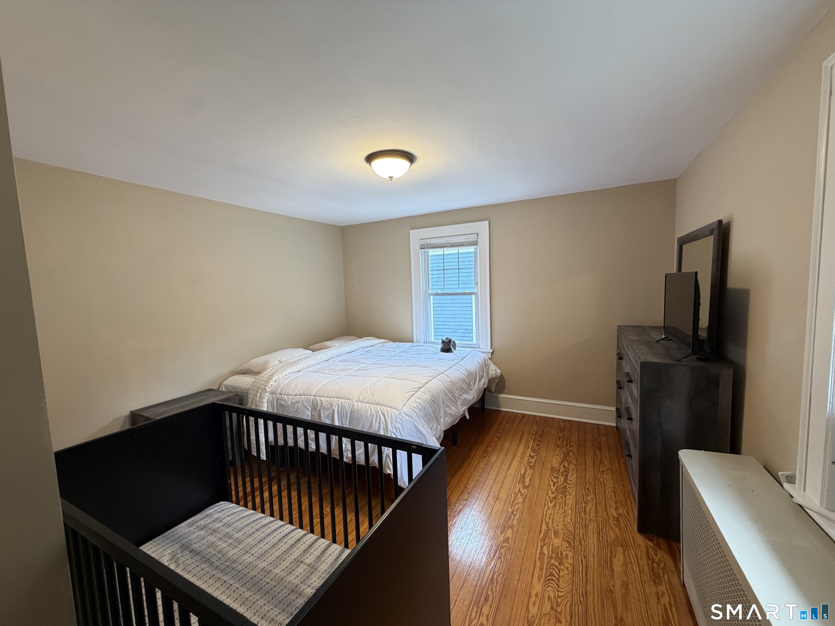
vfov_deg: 85.7
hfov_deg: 102.1
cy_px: 313
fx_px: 338
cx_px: 418
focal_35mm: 14
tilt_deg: -3.9
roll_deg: +3.0
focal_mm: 2.22
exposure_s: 1/60
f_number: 2.2
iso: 200
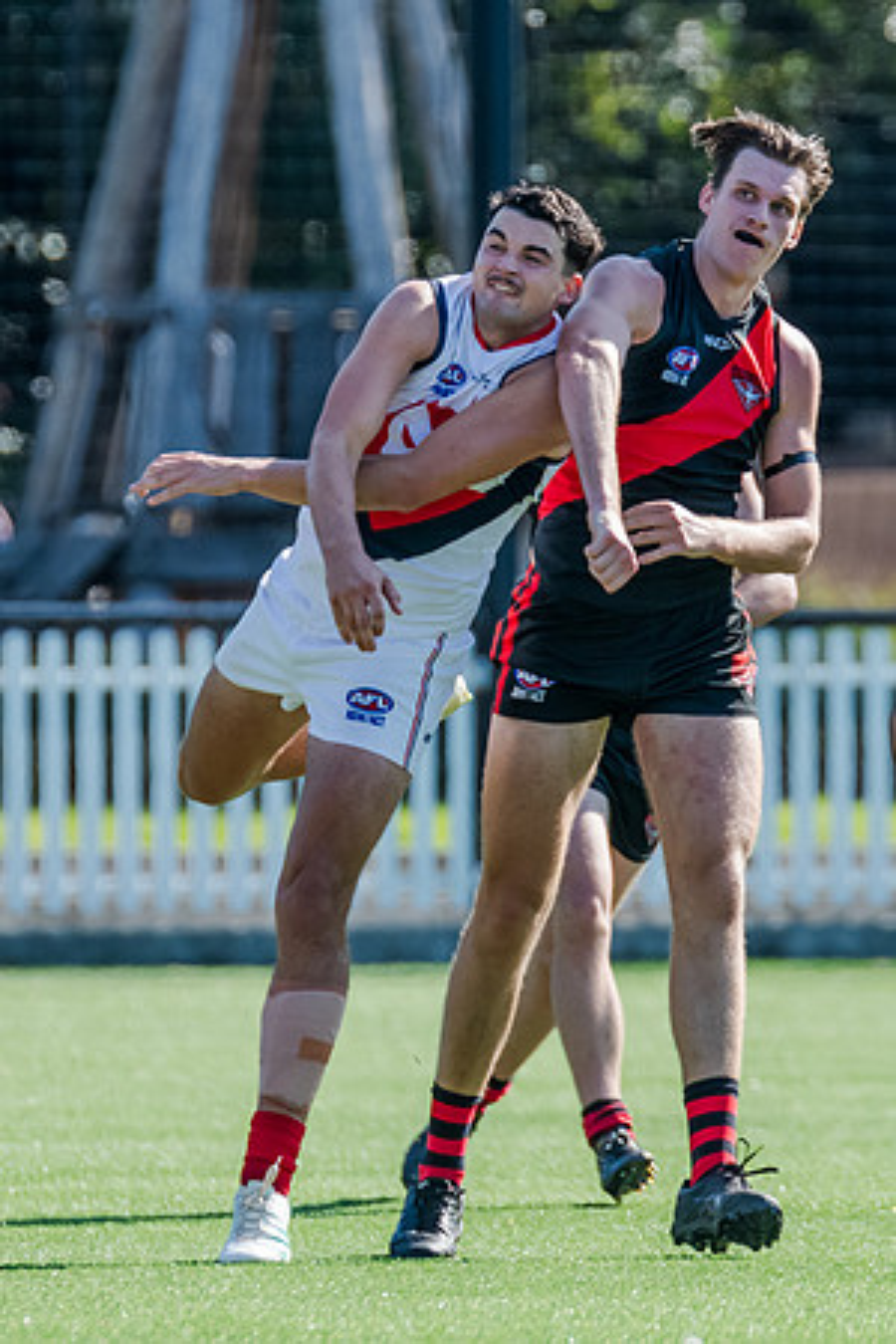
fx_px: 31146
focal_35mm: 834
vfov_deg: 2.5
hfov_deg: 1.6
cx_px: 453
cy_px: 414
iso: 800
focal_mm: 380
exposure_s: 1/1600
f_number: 6.3
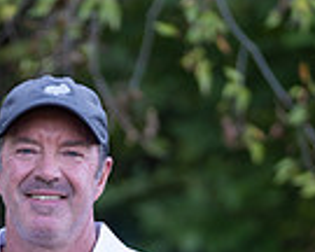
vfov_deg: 2.9
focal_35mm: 532
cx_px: -40
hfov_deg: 3.6
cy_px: 430
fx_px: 4960
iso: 250
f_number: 2.8
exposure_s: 1/320
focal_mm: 132
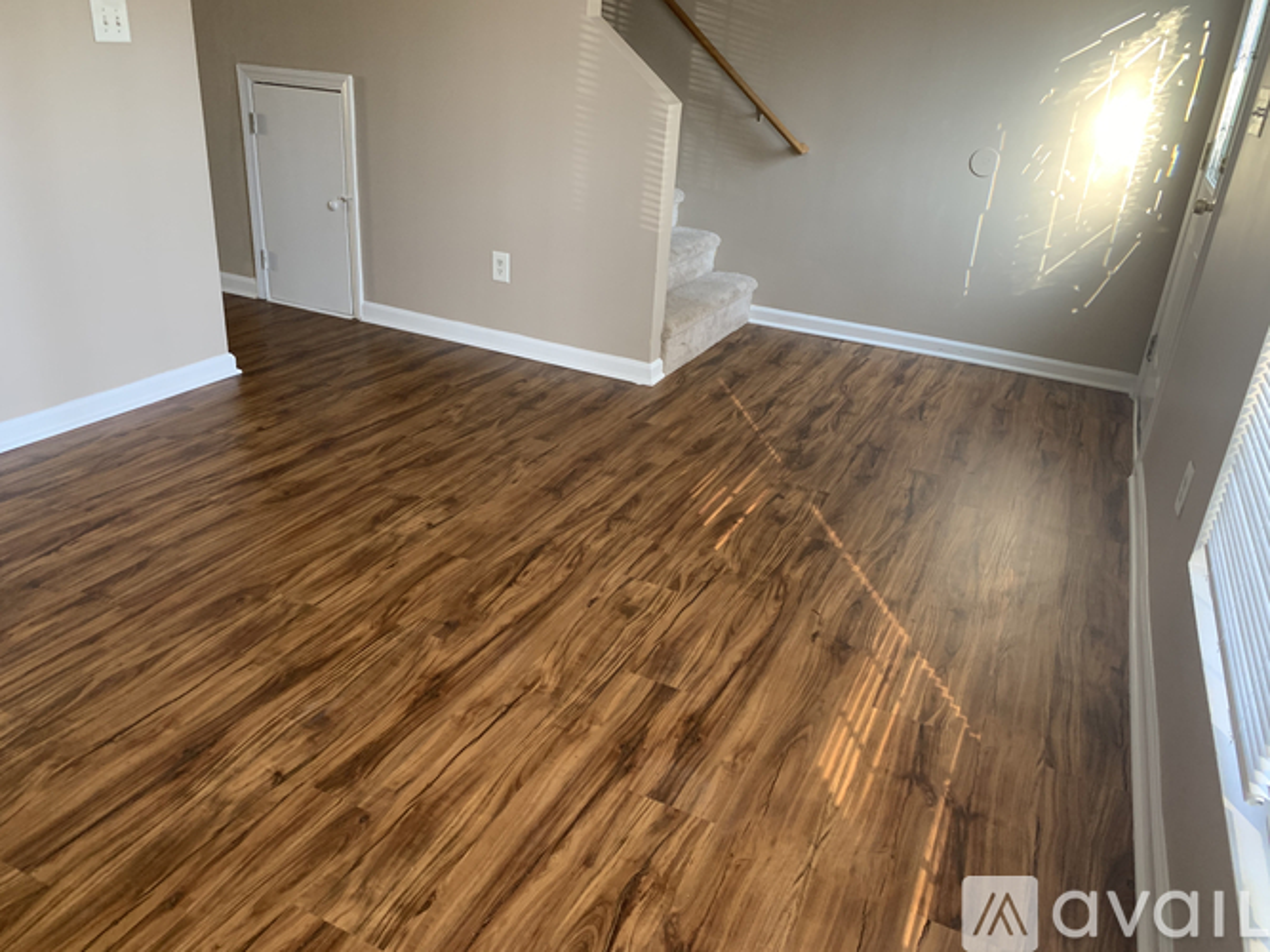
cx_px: 635
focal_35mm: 26
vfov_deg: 53.0
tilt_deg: -26.6
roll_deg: -3.7
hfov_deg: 67.3
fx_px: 954
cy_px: 476
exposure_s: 1/60
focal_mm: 4.25
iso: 200
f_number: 1.8
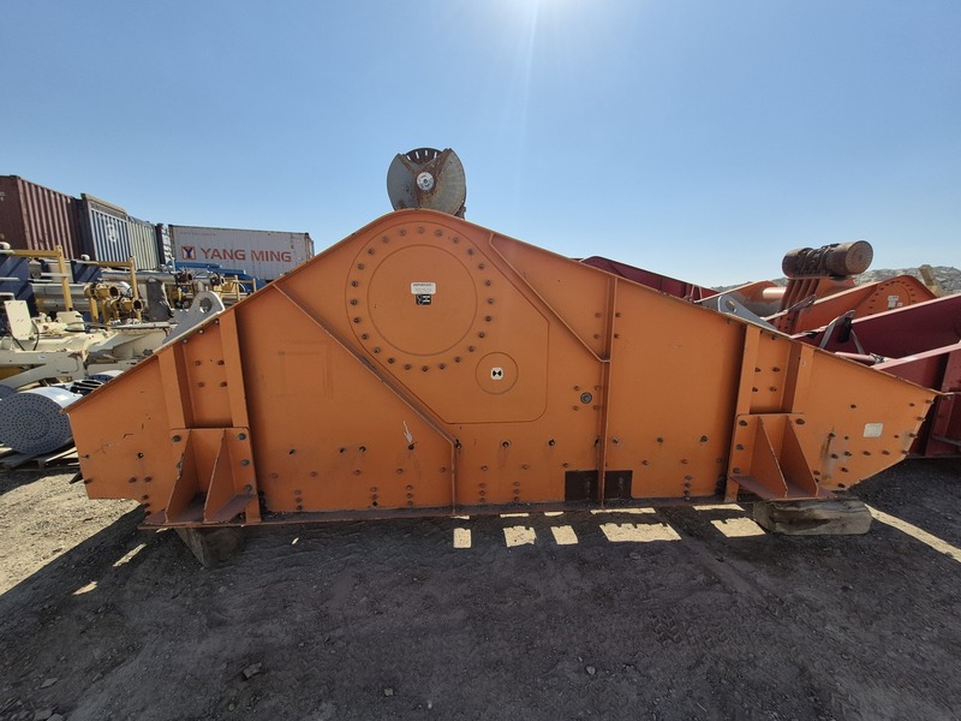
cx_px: 480
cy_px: 360
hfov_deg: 106.2
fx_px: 361
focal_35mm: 13
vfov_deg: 89.9
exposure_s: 1/2848
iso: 50
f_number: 2.2
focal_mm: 1.74
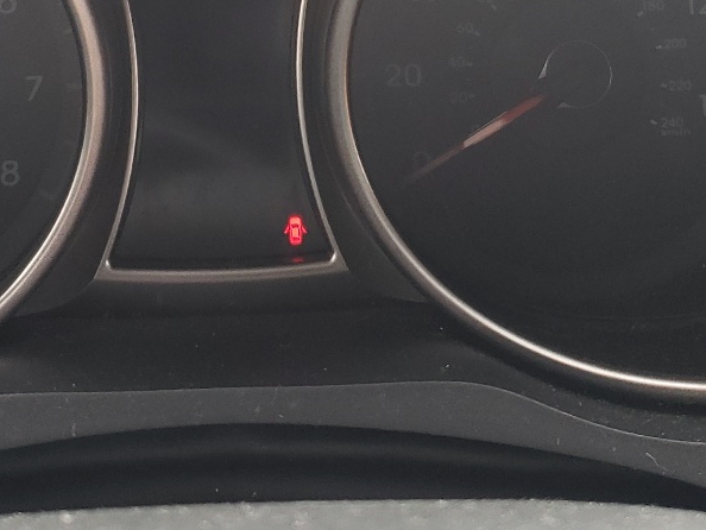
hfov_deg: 27.7
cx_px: 261
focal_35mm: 70
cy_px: -77
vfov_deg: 19.9
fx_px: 1428
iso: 105
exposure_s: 1/60.2
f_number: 1.5
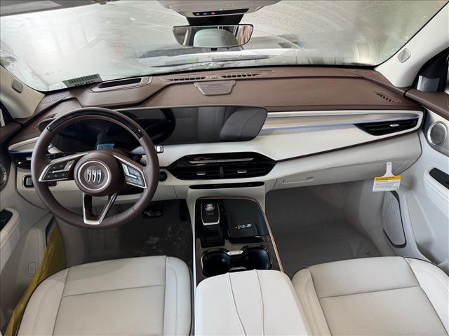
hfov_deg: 71.6
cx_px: 224
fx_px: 311
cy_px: 168
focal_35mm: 24
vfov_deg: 56.8
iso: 160
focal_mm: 6.76
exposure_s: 1/120
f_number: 1.78
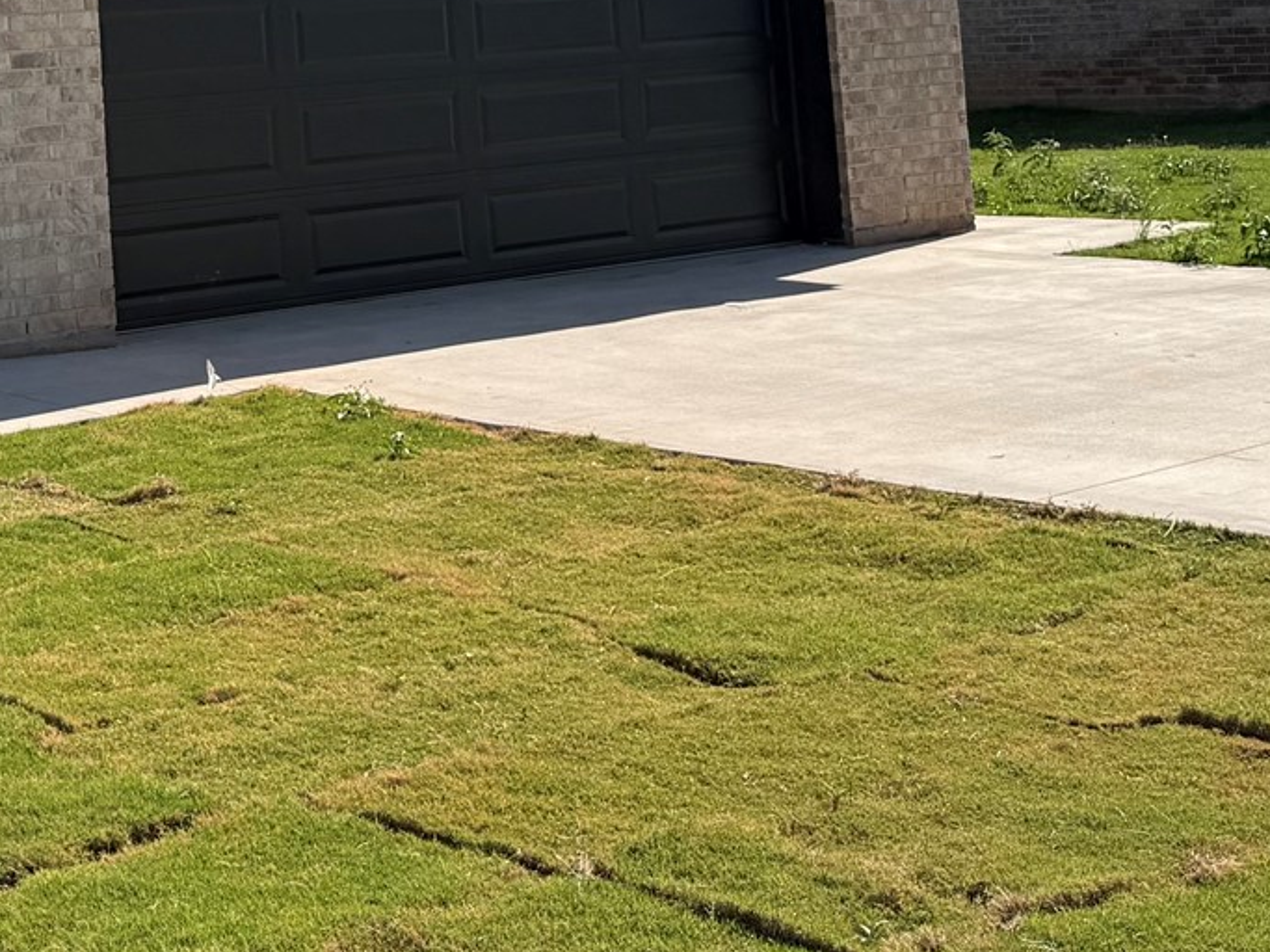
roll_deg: +3.0
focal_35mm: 72
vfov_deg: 19.4
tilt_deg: +4.5
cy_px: -147
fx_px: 2641
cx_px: -123
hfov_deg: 25.1
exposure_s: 1/6711
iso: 80
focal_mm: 6.76
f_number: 1.78
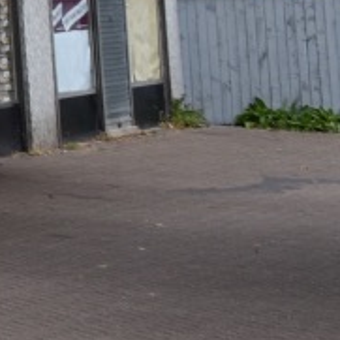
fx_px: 2578
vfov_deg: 7.3
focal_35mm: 232
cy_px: -254
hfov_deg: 6.3
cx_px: -984
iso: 100
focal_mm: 22
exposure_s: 1/250
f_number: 8
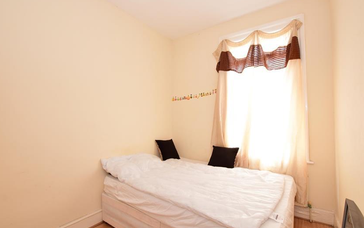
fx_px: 159
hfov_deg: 97.8
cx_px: 179
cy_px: 115
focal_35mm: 16
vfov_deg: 71.3
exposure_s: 1/2.5
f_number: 8
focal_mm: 10
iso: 500
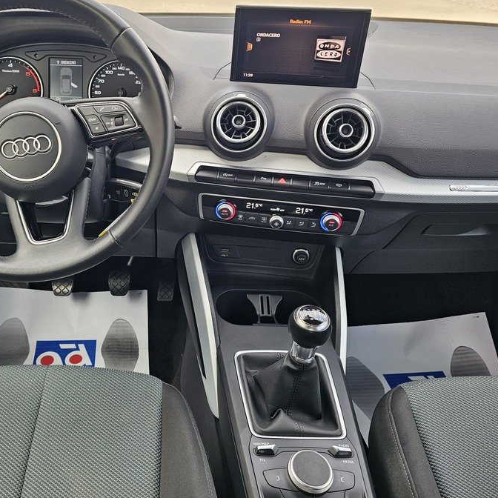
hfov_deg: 51.3
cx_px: 156
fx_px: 505
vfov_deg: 52.5
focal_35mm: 31
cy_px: 228
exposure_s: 1/180
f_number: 1.7
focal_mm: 6.3
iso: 80
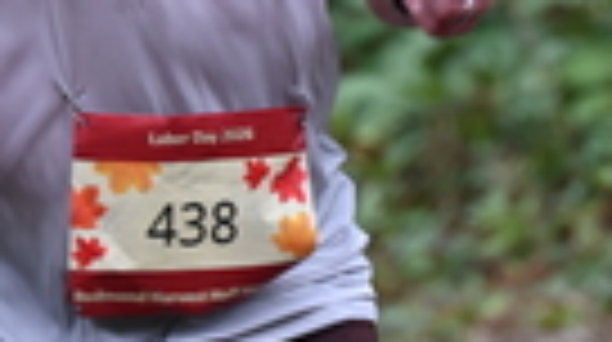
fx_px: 13756
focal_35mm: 849
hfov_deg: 2.5
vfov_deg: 1.4
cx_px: 94
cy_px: -286
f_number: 6.3
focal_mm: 200
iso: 640
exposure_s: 1/250
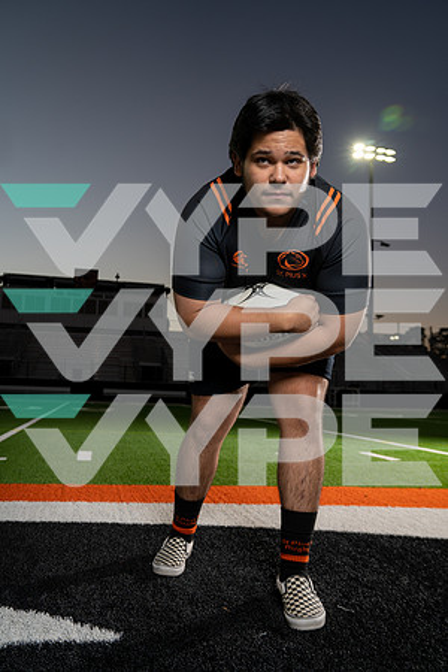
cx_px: 224
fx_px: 541
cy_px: 336
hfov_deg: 45.0
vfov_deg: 63.7
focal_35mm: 29
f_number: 4.5
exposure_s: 1/250
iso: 160
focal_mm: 29
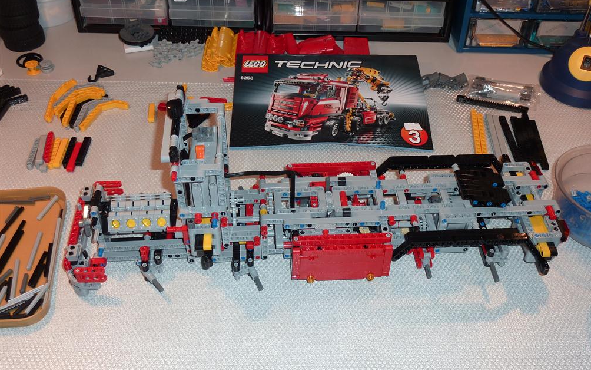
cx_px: 300
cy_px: 172
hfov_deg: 49.3
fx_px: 644
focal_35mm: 40
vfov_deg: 32.0
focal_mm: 6.1
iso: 100
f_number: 3.6
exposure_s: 1/30
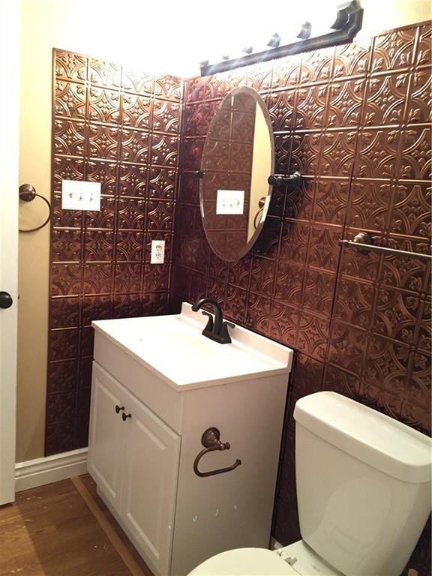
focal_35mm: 29
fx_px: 483
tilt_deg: -10.5
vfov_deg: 61.7
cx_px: 216
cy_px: 288
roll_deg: -4.9
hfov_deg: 48.2
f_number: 2.2
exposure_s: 1/30
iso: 200
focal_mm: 4.15
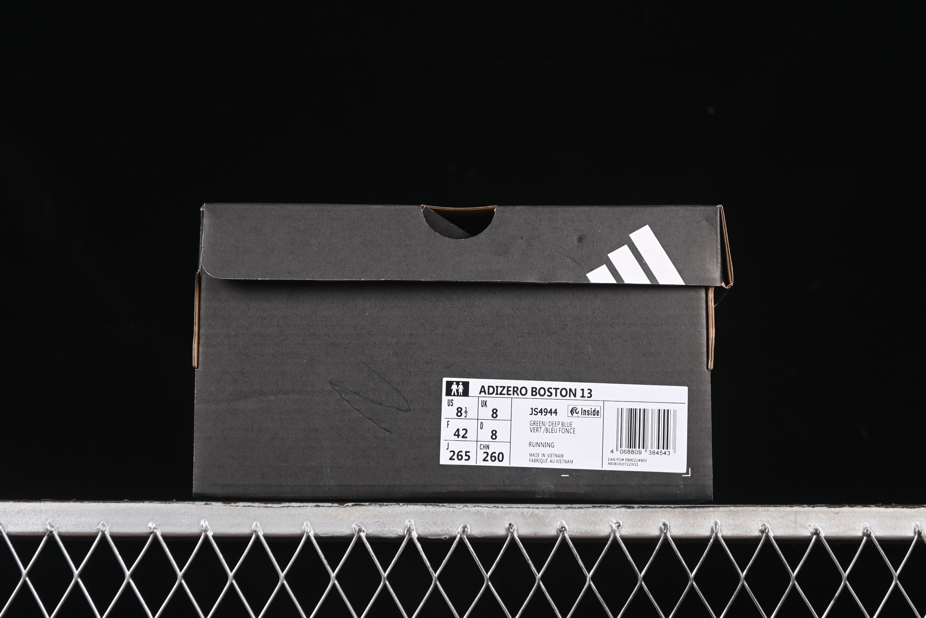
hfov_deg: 27.0
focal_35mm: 75
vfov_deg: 18.2
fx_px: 1929
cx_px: 463
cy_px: 309
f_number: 6.3
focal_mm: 50
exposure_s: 1/60
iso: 160
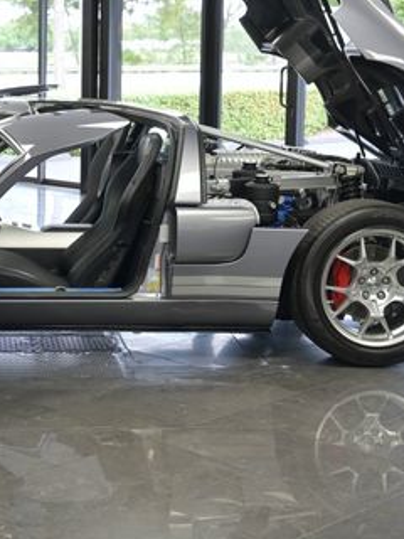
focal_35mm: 77
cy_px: 184
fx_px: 1198
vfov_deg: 25.2
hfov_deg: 18.9
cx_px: 54
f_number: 4.5
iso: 1250
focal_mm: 40
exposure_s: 1/200
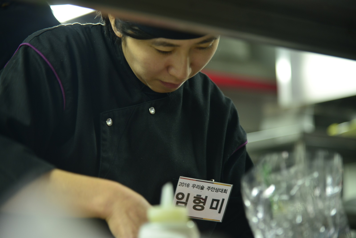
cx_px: 178
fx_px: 1187
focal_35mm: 120
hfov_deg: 17.1
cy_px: 119
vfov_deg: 11.4
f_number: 4
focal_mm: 120
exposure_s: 1/30
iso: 800
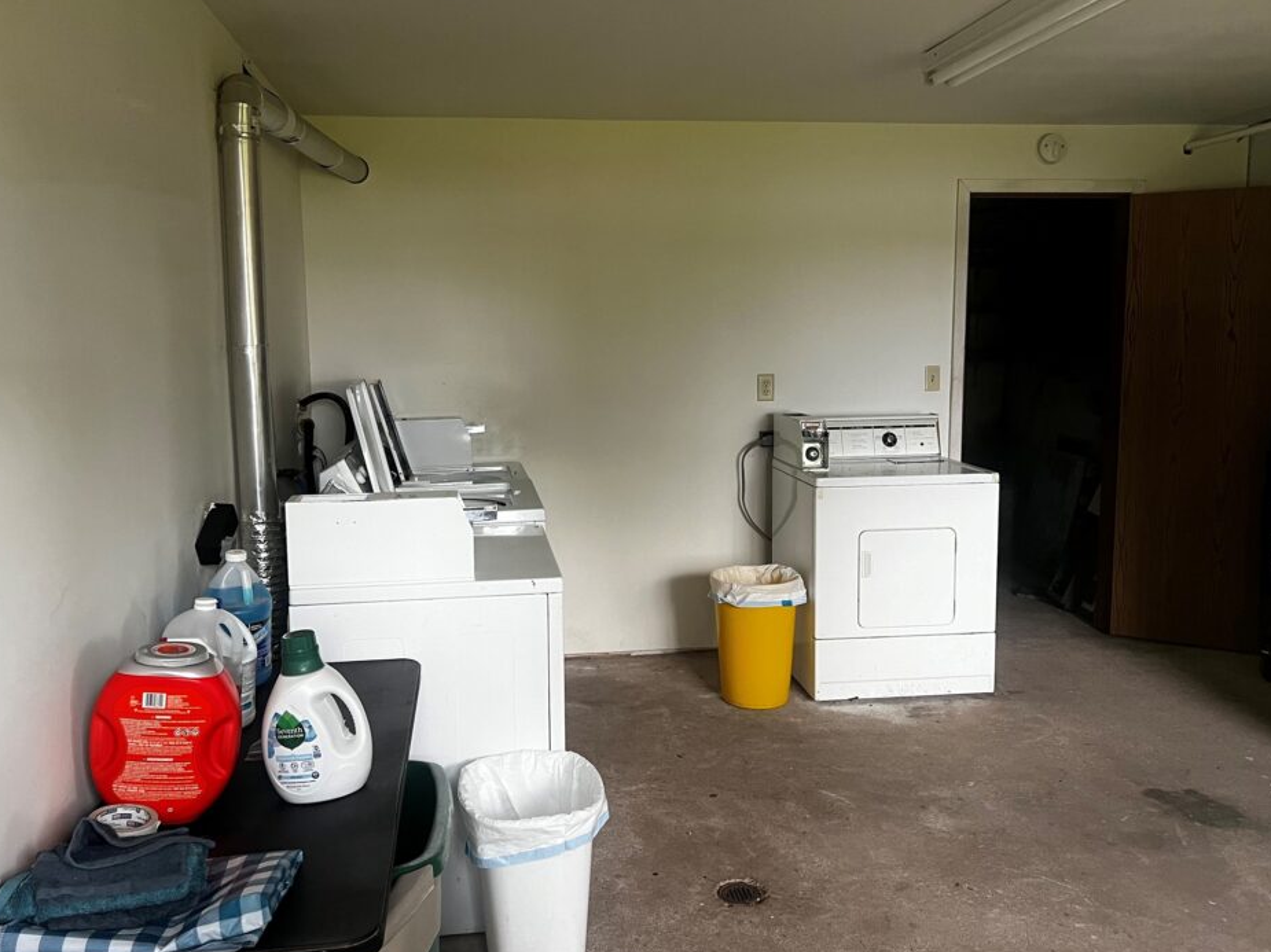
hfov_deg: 60.0
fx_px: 1101
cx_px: 627
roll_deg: +0.6
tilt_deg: -6.9
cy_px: 462
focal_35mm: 30
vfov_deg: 46.8
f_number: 1.5
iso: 125
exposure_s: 1/64
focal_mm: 5.7
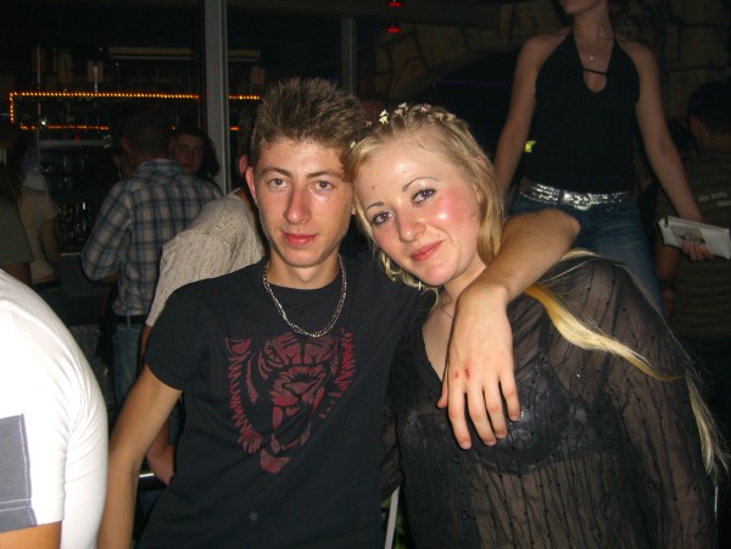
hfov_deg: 49.0
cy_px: 274
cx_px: 366
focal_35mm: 38
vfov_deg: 37.7
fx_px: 802
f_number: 2.8
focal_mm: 7.9
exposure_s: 1/60
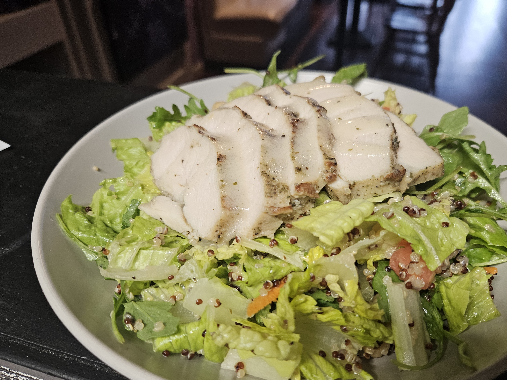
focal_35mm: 26
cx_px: 281
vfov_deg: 52.9
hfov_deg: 67.1
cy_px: 215
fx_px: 381
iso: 200
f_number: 1.8
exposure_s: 1/120
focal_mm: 5.4
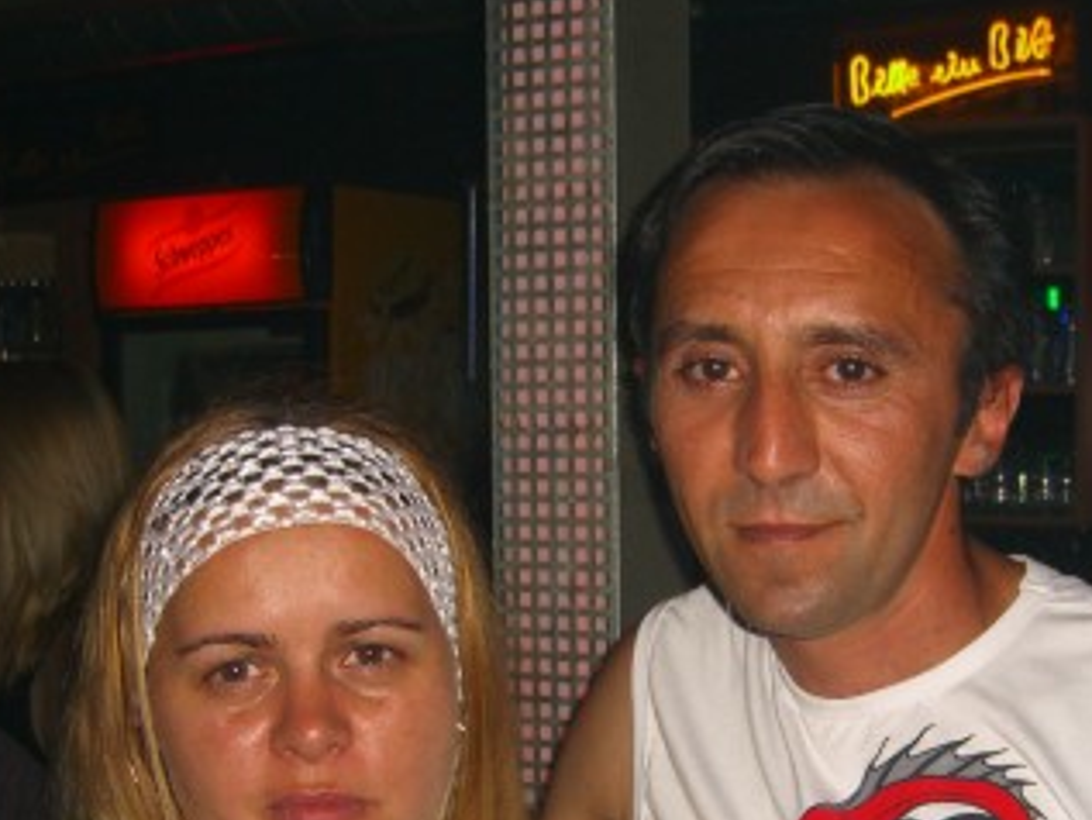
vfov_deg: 20.1
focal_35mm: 72
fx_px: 2272
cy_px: 730
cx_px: 655
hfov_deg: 27.0
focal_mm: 7.9
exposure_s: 1/60
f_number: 2.8
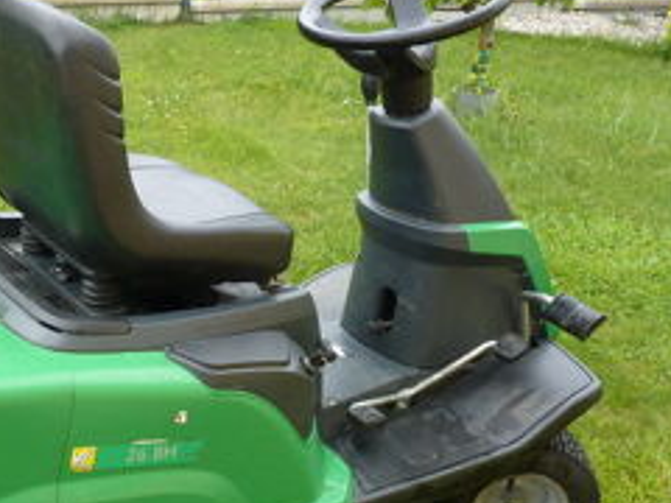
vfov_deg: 28.3
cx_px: 75
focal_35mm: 50
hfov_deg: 36.0
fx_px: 969
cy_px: 419
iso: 80
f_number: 4
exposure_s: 1/100
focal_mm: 4.1
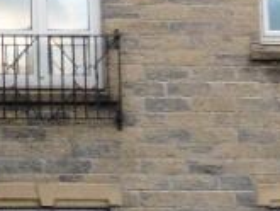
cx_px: -185
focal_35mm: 149
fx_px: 1206
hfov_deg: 12.4
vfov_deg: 10.0
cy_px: 83
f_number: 3.3
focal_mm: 4.3
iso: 160
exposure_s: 1/60
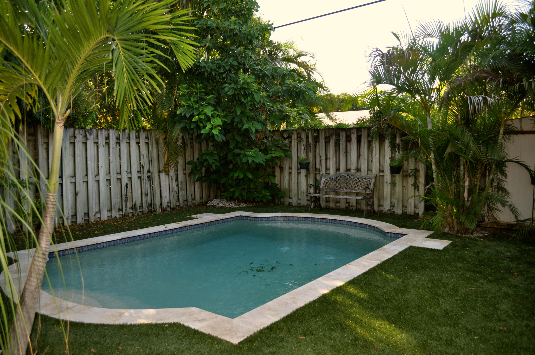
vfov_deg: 47.8
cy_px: 178
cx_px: 268
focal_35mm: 27
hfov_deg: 67.4
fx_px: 401
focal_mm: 18
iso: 200
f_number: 4
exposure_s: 1/200
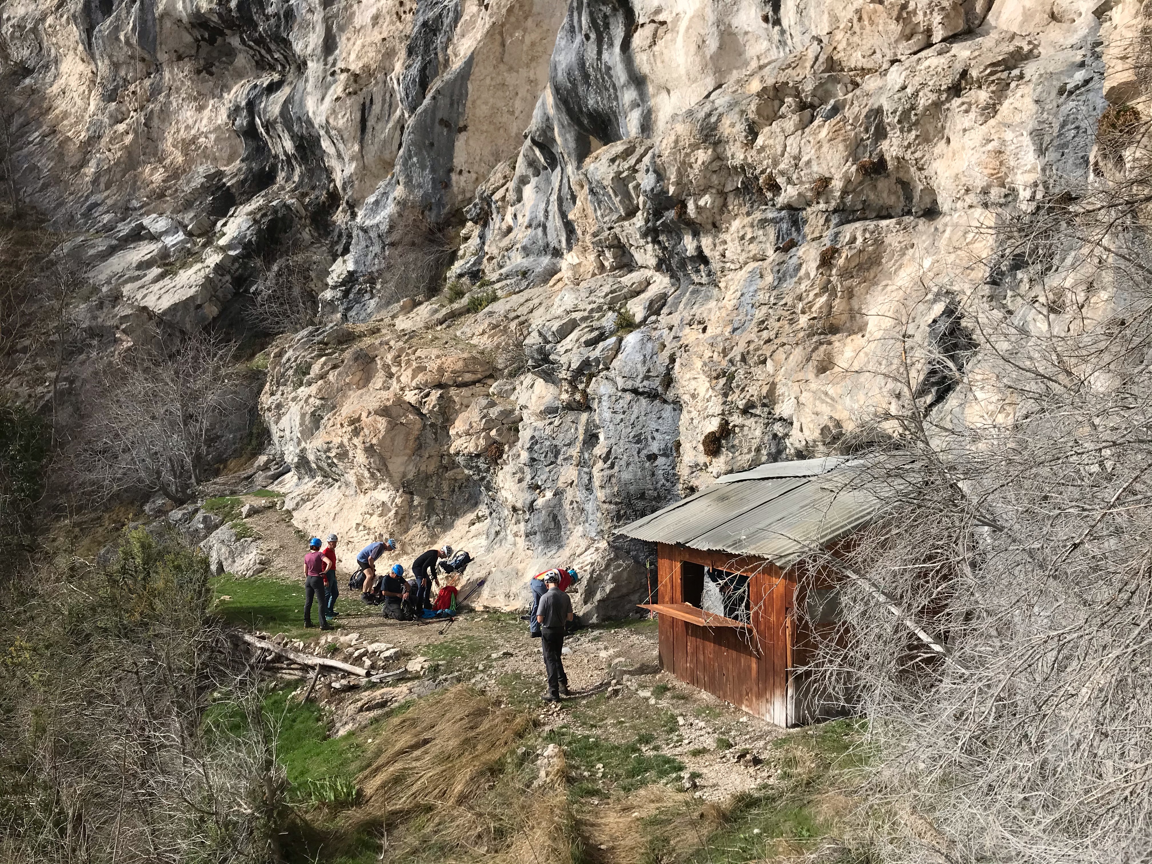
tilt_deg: +4.9
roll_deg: -0.7
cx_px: 576
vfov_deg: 49.7
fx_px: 932
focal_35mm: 28
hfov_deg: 63.4
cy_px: 432
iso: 20
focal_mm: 3.99
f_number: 1.8
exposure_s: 1/2227
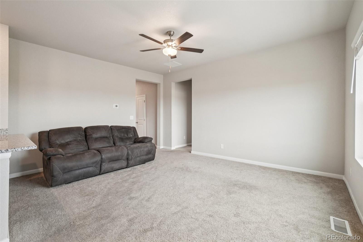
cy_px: 121
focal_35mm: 15
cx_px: 182
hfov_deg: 100.4
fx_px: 151
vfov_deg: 77.3
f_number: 8
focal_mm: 10
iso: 400
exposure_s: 1/25
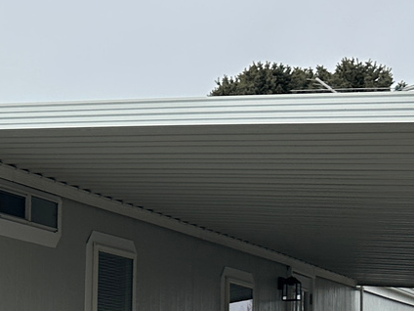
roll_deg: -1.1
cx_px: -277
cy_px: 421
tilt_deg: -1.3
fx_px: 1387
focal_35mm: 116
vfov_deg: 12.3
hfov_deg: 15.2
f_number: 1.78
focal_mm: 6.86
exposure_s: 1/3058
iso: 80
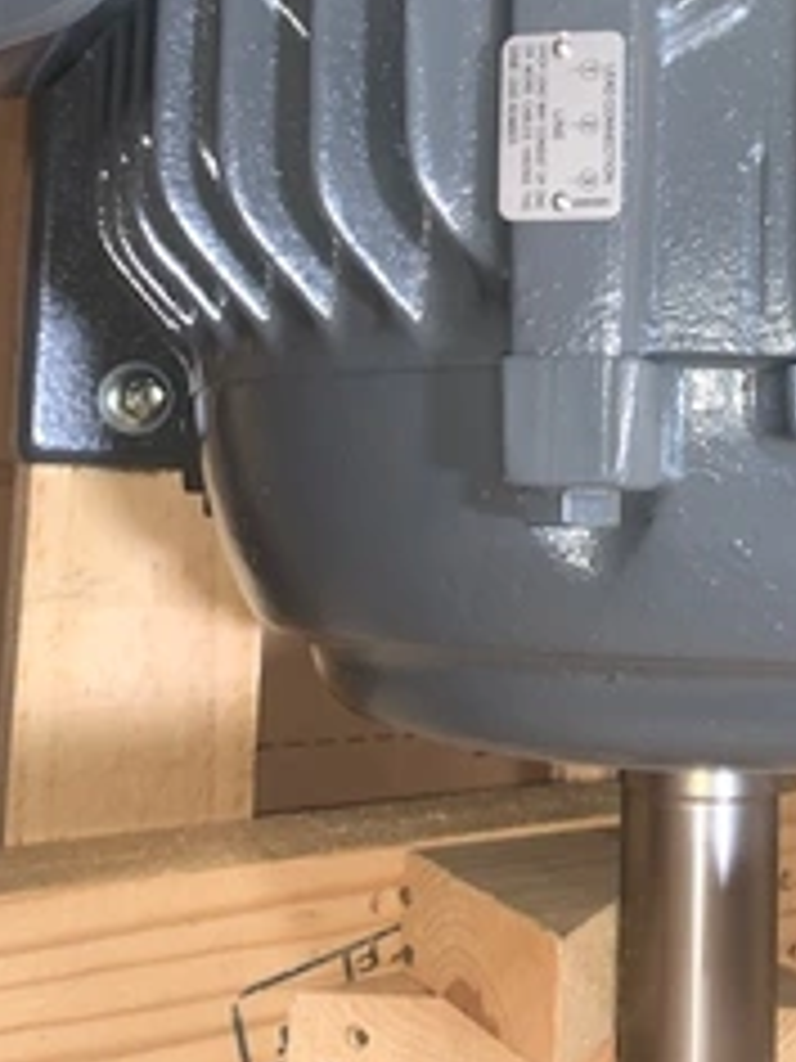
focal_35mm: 44
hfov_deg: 32.1
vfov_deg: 42.4
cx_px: 630
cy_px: 356
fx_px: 1349
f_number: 1.8
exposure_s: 1/19
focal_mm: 4.25
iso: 50
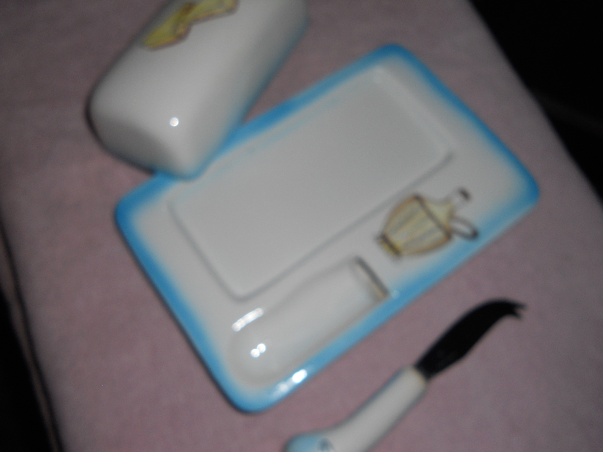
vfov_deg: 44.2
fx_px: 557
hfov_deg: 56.8
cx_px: 302
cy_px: 226
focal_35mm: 32
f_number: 8.8
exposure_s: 1/25
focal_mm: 5.8
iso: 80
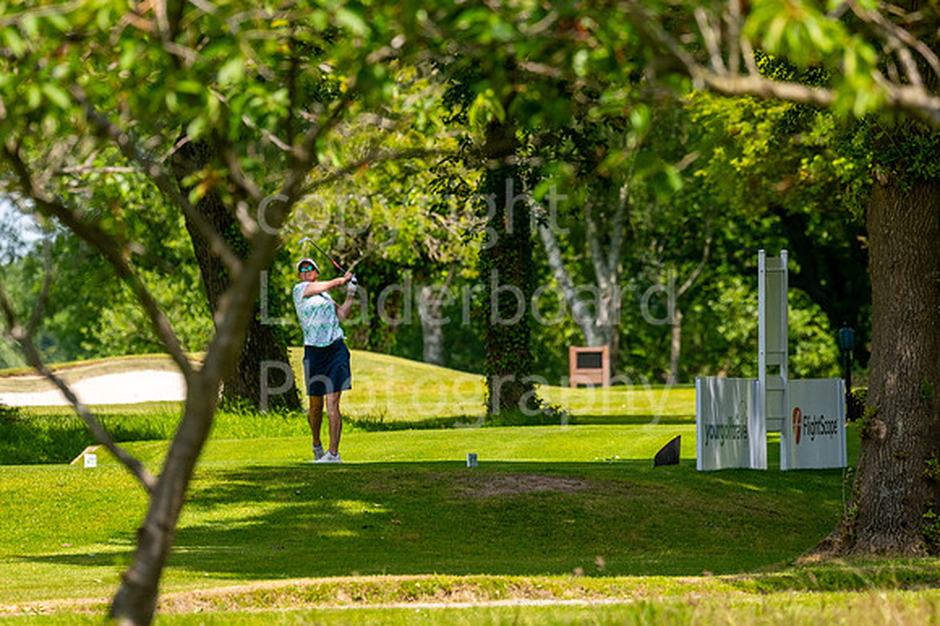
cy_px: 313
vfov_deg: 3.1
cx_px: 470
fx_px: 11743
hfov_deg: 4.6
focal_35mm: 450
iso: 200
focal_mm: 300
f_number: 5
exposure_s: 1/800
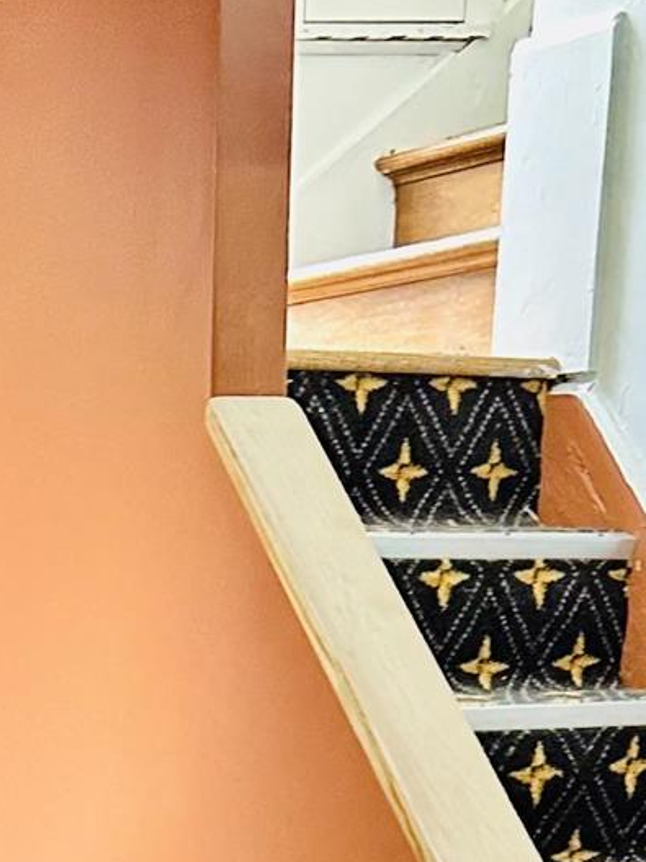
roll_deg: -0.8
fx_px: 2614
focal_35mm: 105
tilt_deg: -18.6
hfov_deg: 13.8
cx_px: -87
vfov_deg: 15.9
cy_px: 1560
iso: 400
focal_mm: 6.86
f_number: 1.78
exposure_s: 1/60
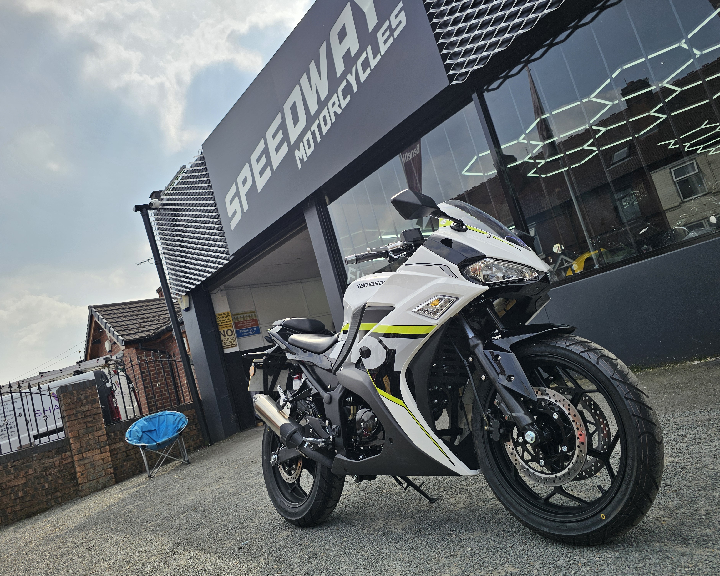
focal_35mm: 24
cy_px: 288
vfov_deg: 58.8
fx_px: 511
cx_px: 368
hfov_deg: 70.3
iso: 10
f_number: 1.7
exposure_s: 1/697
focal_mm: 6.3
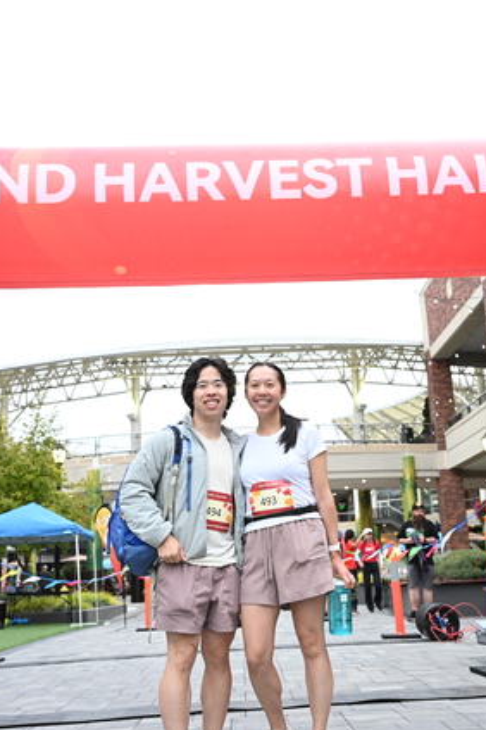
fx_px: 803
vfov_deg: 48.8
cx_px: 261
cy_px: 387
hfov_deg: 33.7
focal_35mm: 40
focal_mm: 30.5
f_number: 4
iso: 3200
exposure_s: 1/400
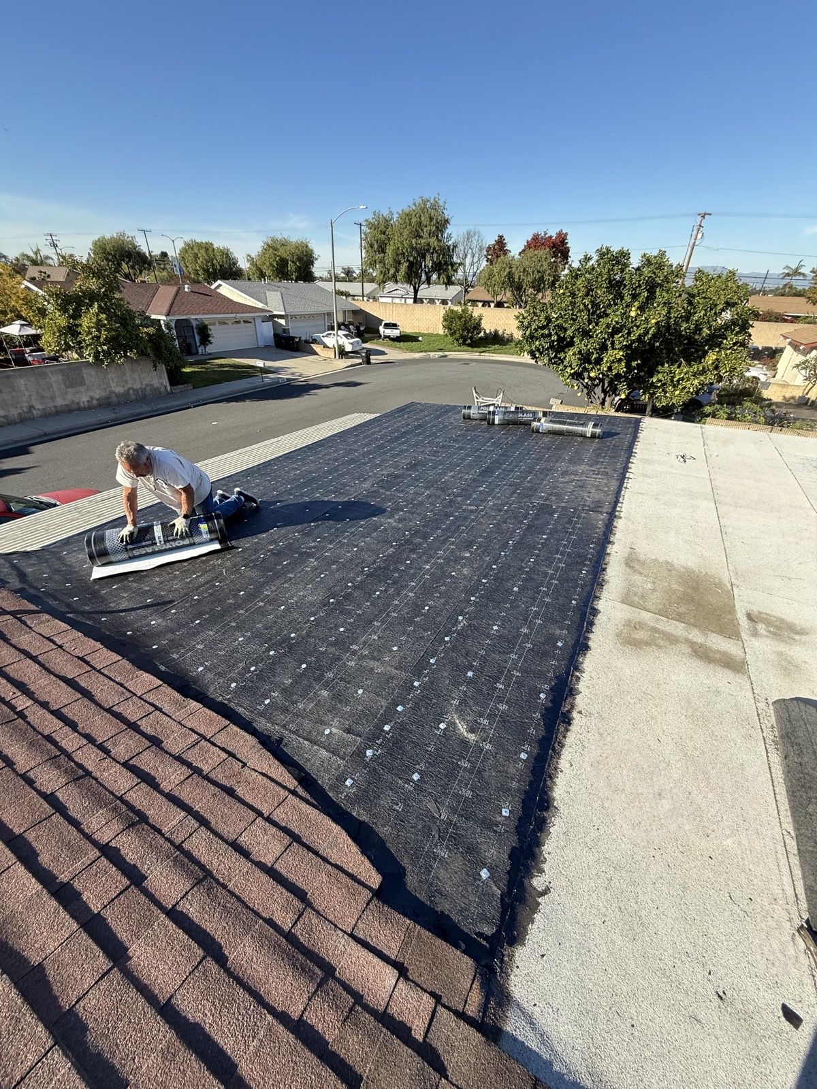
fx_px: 441
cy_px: 544
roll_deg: -4.4
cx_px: 408
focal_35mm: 14
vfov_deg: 102.1
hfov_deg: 85.7
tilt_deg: -31.6
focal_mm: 2.22
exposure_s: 1/679
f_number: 2.2
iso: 64
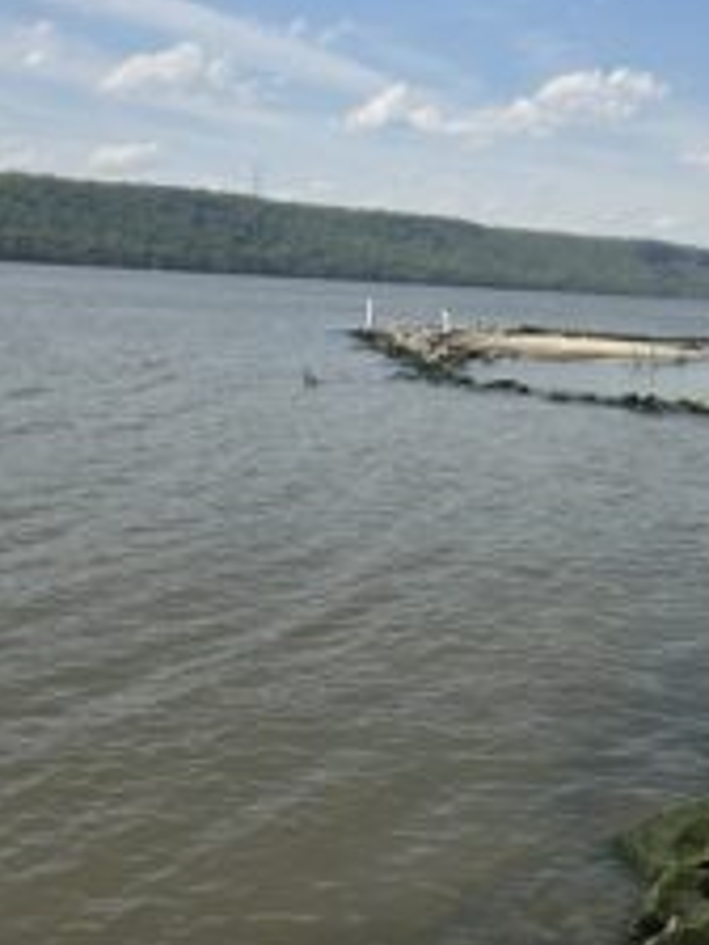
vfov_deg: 45.2
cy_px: 333
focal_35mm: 41
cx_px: 561
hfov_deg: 34.1
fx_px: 1120
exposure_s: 1/6217
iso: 80
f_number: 1.8
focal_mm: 5.4
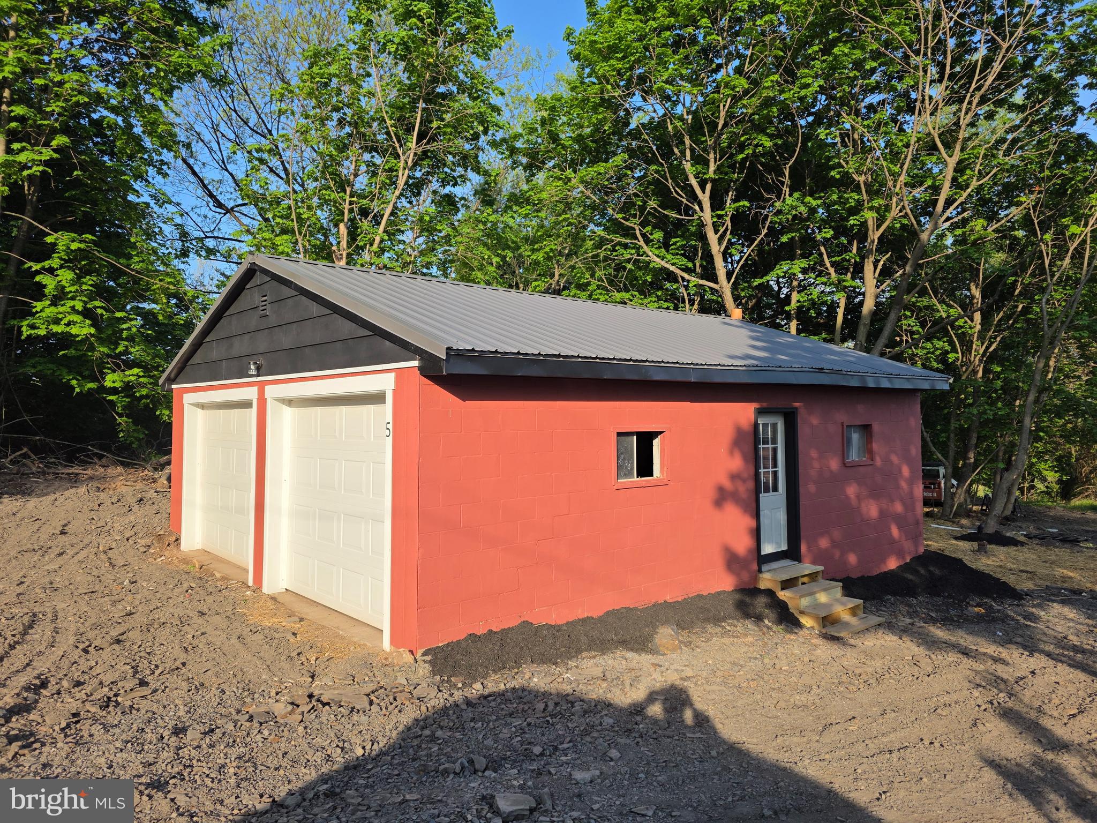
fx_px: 729
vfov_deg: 58.9
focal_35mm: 23
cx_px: 548
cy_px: 412
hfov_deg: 73.9
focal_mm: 6.3
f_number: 1.7
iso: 80
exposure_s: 1/3972
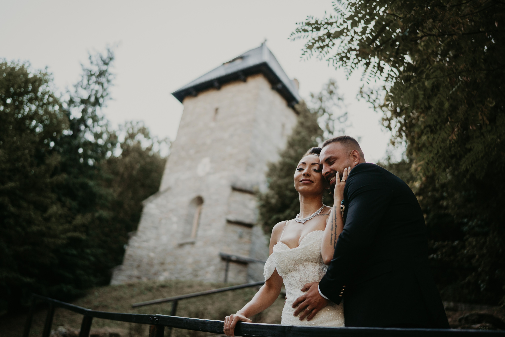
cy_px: 168
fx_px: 491
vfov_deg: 37.9
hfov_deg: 54.4
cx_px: 252
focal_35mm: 35
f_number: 1.4
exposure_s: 1/1000
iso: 250
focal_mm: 35
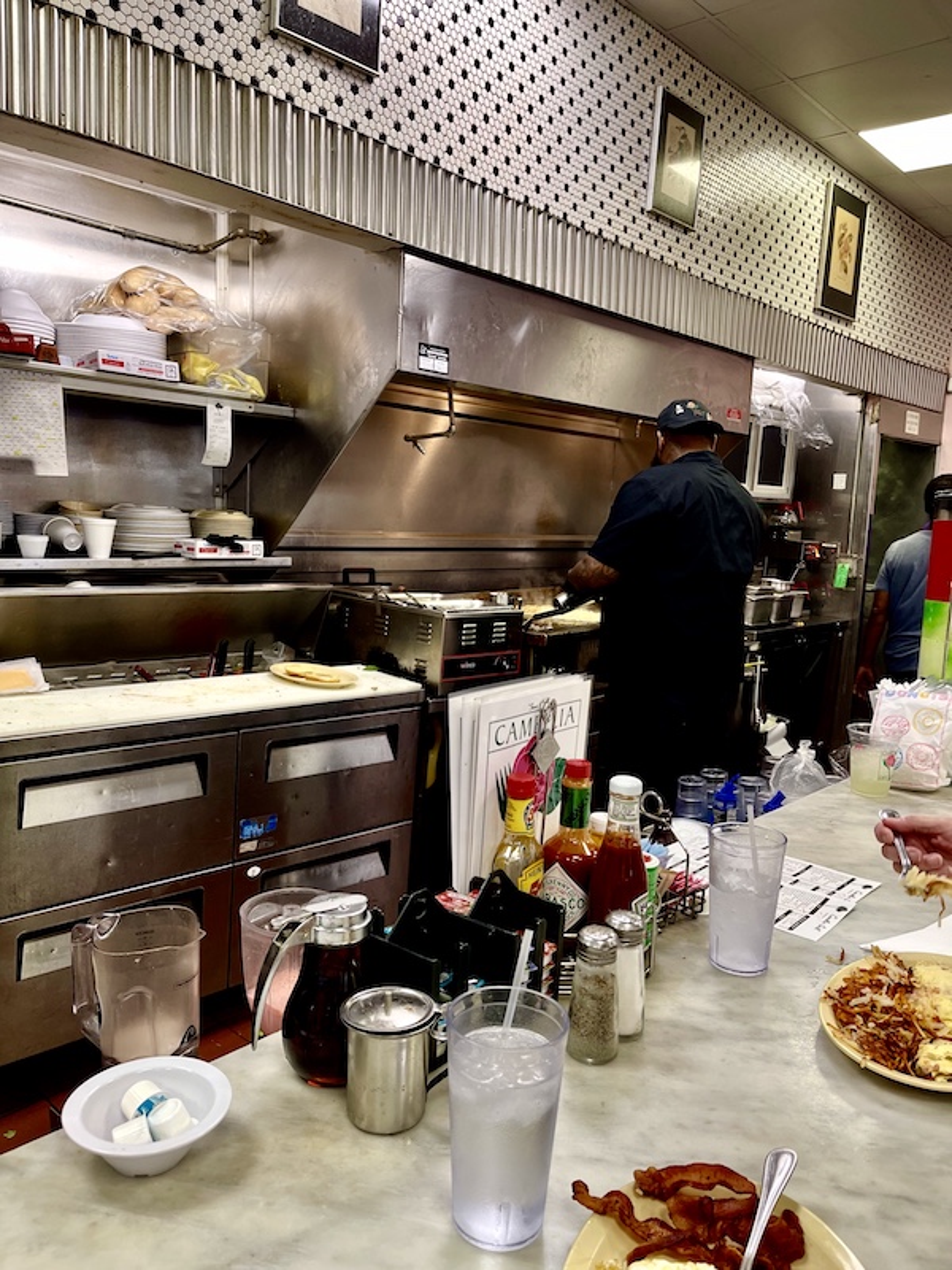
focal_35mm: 25
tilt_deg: -8.3
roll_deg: -2.6
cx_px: 476
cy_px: 635
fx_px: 917
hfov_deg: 54.9
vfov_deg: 69.4
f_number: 1.6
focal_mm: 5.1
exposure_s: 1/60
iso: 80
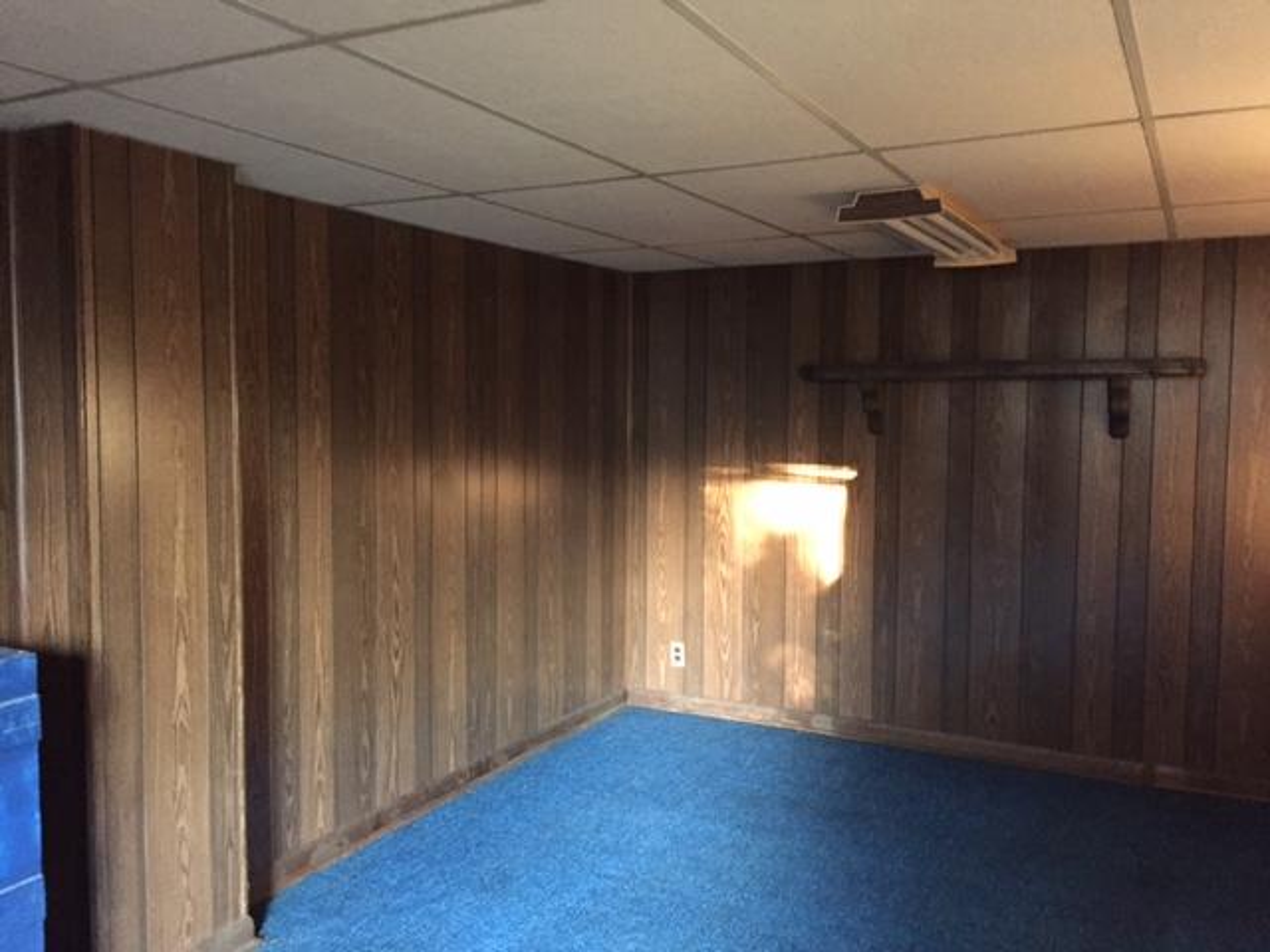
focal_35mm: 29
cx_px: 635
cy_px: 476
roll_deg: -0.6
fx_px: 1064
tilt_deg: -5.0
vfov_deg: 48.2
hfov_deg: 61.7
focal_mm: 4.15
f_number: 2.2
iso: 400
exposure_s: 1/15
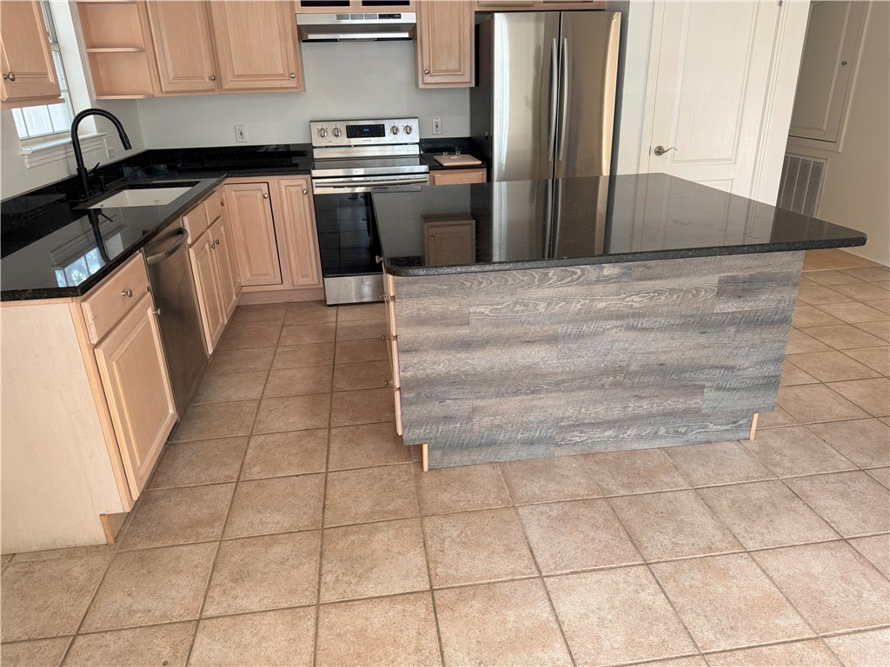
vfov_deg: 56.8
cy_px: 334
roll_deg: +1.5
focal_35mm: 24
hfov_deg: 71.6
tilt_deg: -23.2
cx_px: 445
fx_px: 617
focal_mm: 6.76
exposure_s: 1/121
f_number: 1.78
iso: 125
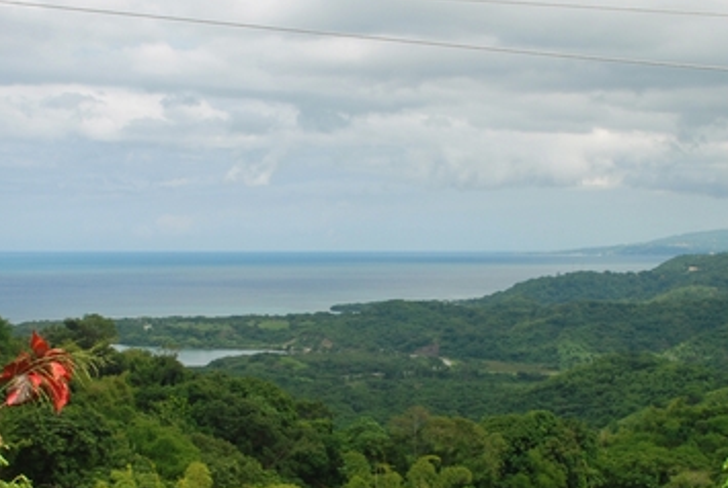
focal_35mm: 76
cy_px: 363
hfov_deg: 26.6
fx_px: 1539
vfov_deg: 17.9
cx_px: 351
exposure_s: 1/250
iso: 100
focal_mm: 24
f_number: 8
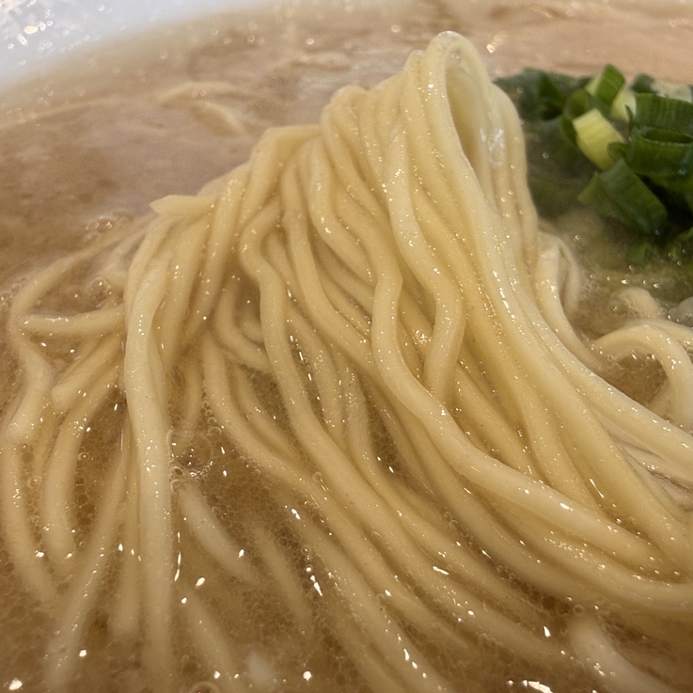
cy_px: 362
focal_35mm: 36
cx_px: 360
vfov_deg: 46.0
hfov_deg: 46.0
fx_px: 815
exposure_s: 1/121
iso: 80
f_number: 2.2
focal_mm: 2.22
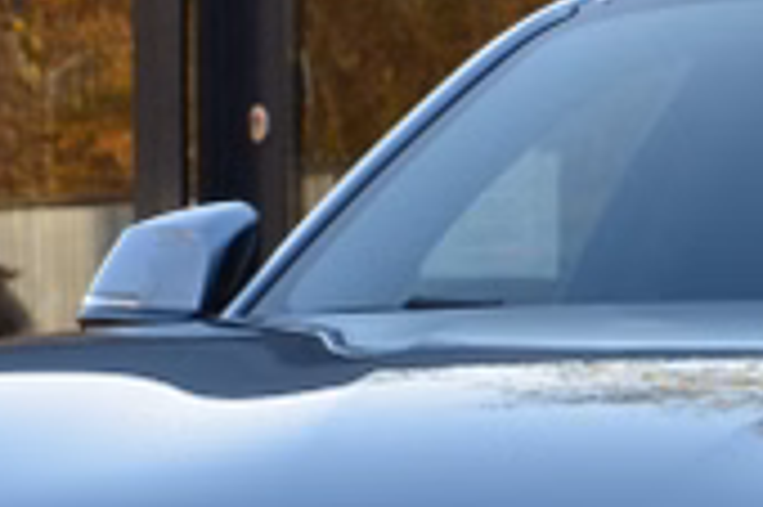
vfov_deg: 3.9
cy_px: 933
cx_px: 911
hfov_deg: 5.8
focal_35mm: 353
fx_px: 7474
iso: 200
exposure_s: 1/100
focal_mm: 50
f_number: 11
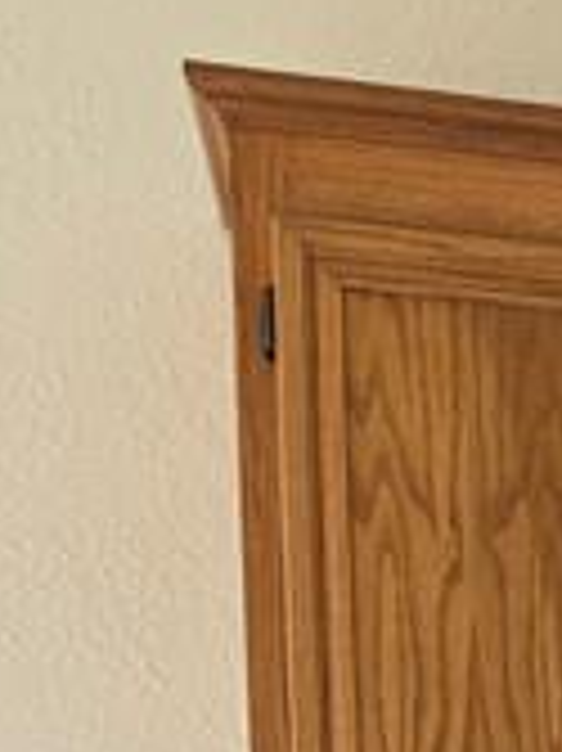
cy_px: 1382
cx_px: 1218
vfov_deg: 15.7
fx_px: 2298
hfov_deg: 12.0
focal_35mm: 106
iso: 40
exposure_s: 1/180
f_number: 1.4
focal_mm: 6.5
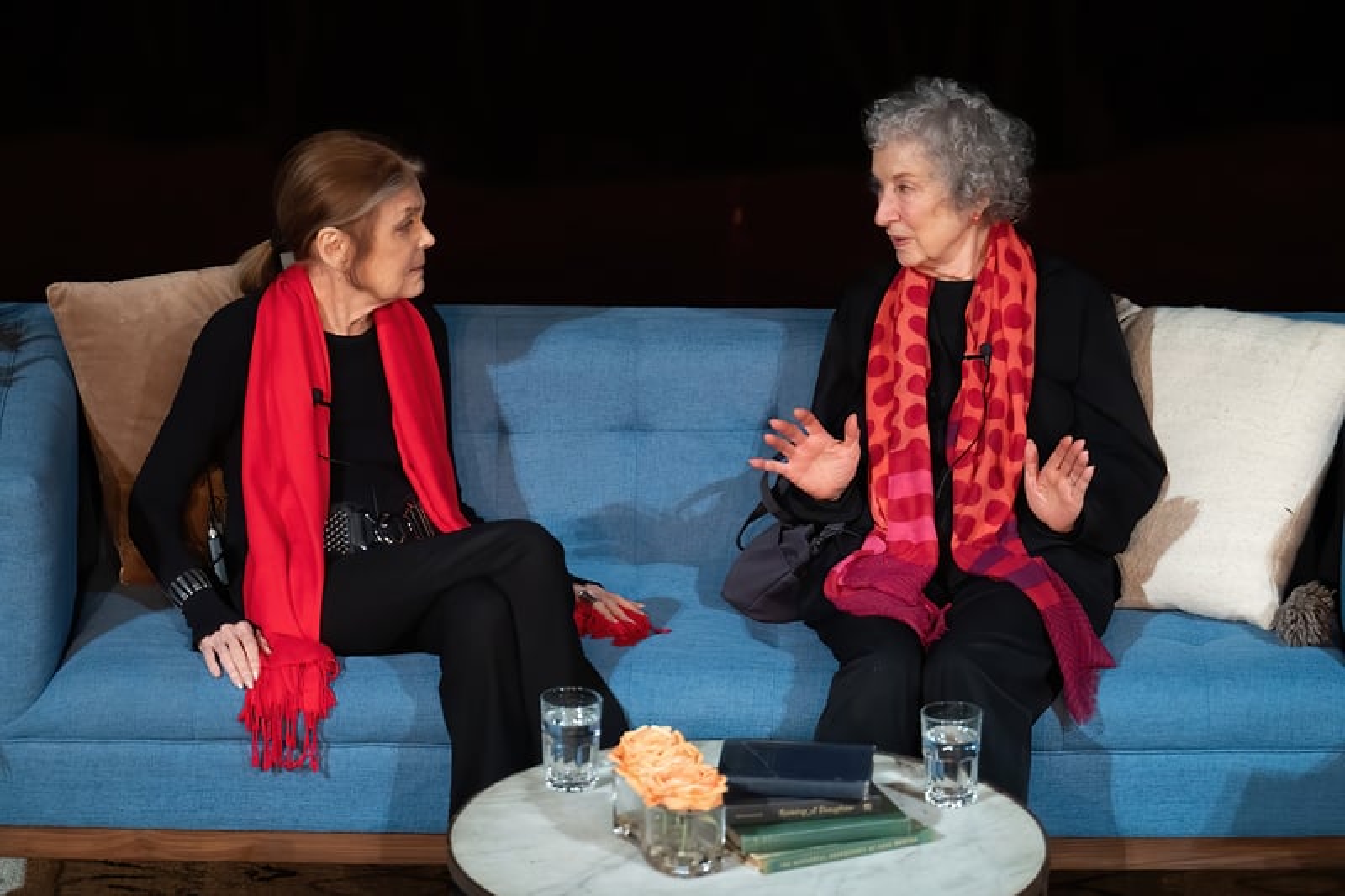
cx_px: 613
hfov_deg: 6.7
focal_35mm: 307
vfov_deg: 4.5
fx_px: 11470
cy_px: 414
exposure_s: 1/200
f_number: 4.5
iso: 5000
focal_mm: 280
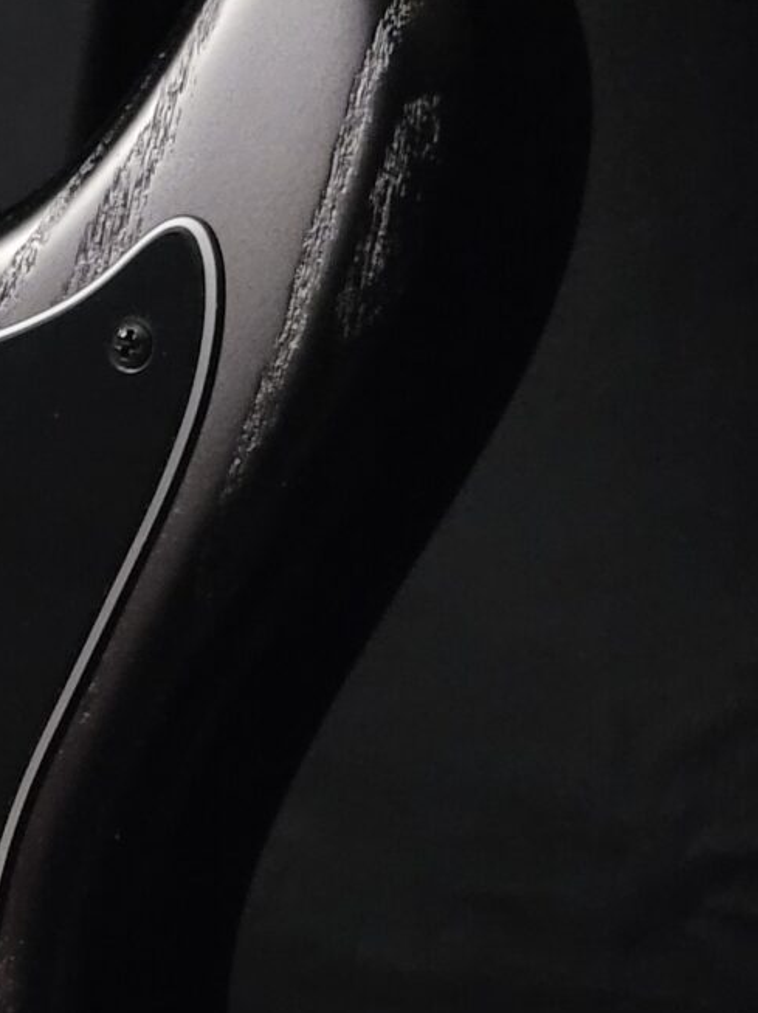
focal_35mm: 102
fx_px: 2981
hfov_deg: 13.6
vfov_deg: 19.3
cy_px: 588
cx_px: -381
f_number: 1.8
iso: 1250
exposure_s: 1/20
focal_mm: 5.4
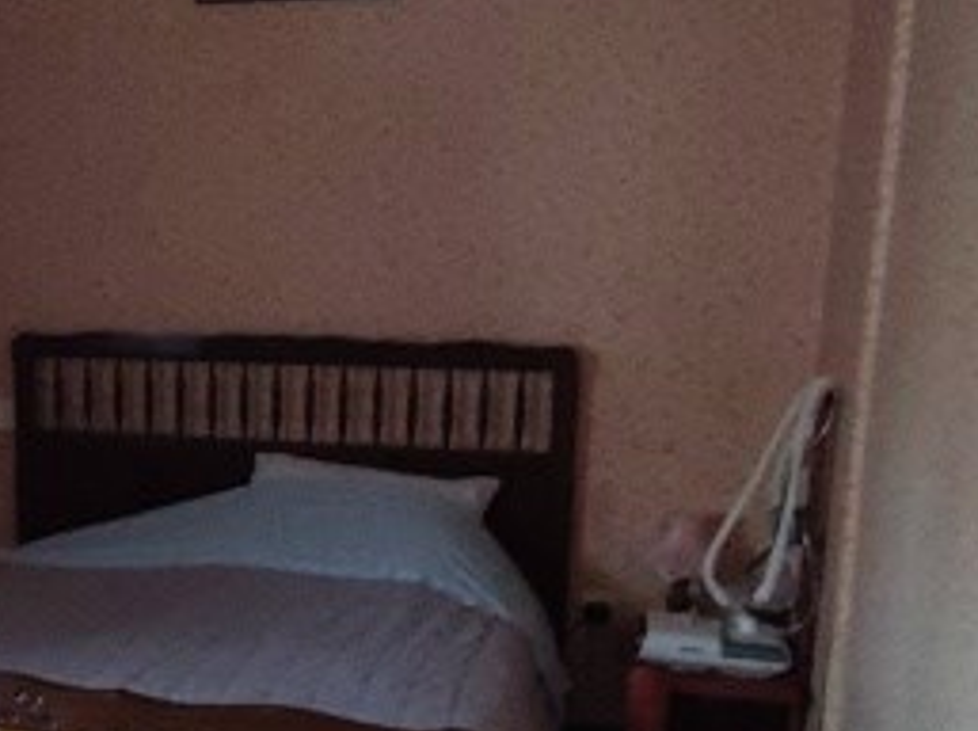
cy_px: 495
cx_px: 133
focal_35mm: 53
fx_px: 1495
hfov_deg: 34.6
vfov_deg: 27.3
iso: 390
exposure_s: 1/33.3
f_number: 2.2
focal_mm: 1.43
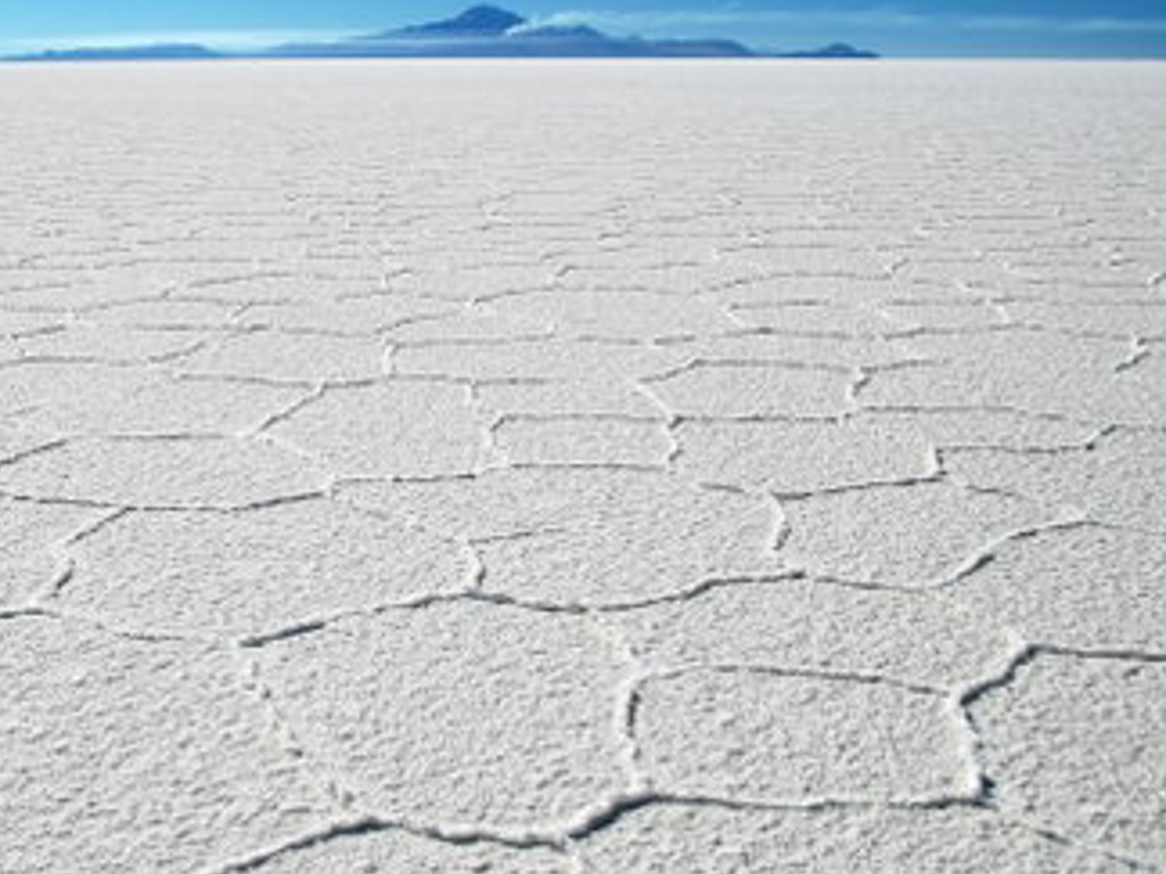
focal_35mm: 47
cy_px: 358
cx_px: 425
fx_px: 1583
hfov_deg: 40.1
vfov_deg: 30.8
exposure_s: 1/250
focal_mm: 22
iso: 100
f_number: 8
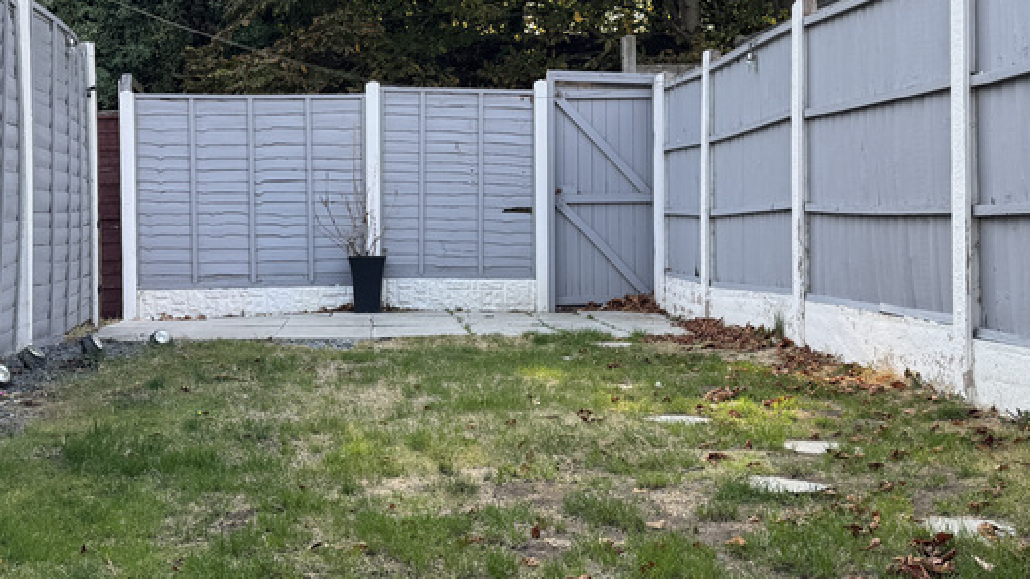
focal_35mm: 48
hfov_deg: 42.8
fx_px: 1311
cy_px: 211
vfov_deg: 24.8
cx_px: 429
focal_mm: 6.76
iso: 80
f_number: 1.78
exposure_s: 1/326
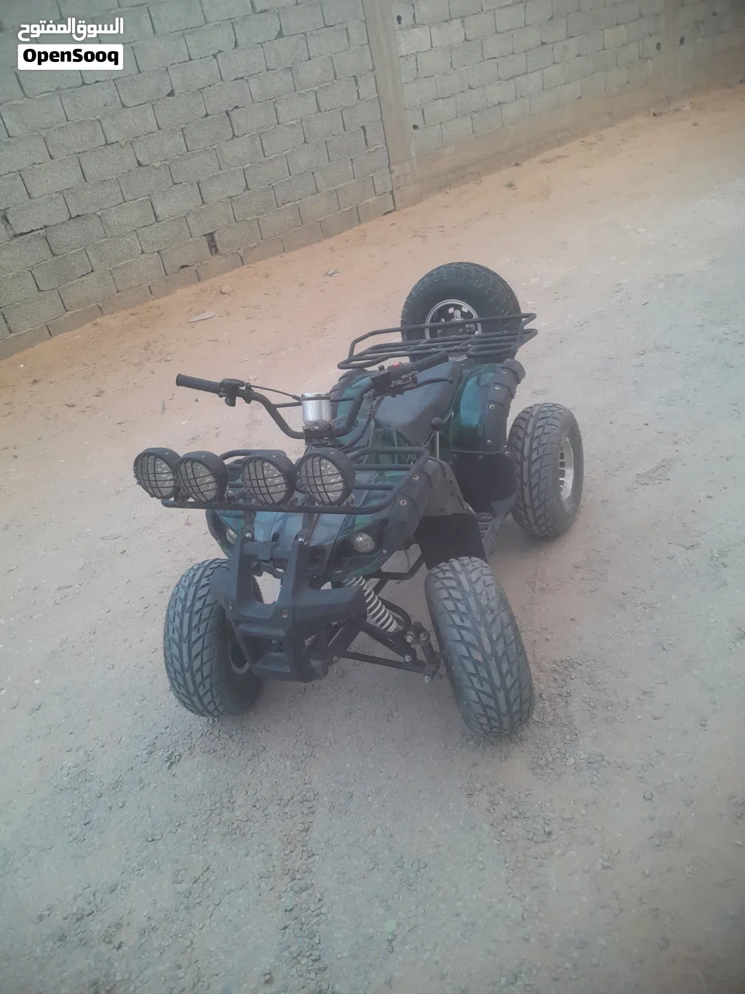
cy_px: 497
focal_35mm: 26
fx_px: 746
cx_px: 372
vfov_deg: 67.3
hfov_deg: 53.1
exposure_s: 1/50
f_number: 1.8
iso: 200
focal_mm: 3.98
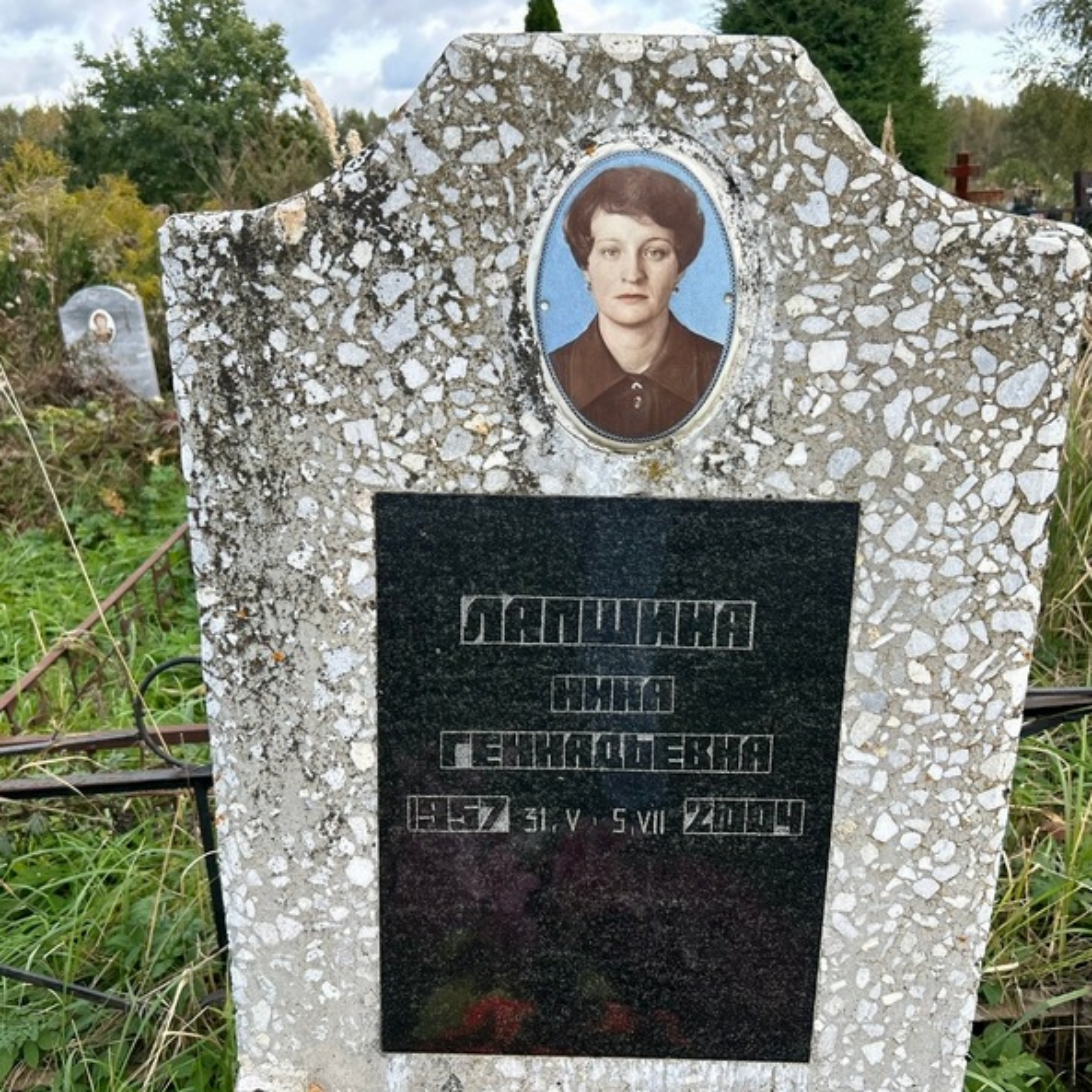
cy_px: 545
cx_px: 541
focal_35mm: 31
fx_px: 1106
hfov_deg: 52.5
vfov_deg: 52.5
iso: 50
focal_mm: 5.7
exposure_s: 1/1058
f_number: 1.5
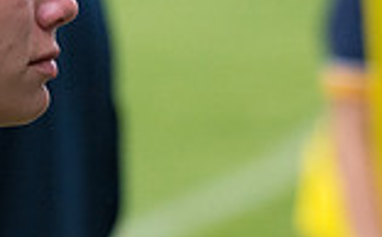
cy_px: 77
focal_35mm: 759
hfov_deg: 2.8
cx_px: -174
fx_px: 7890
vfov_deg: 1.7
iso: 2500
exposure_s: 1/1600
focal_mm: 200
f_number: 5.6
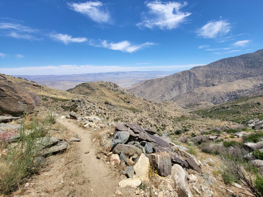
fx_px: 106
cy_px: 96
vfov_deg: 85.6
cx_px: 141
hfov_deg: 101.9
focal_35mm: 14
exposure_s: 1/1325
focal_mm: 1.74
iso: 32
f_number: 2.2
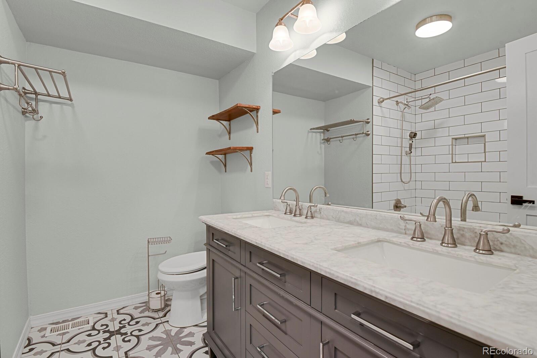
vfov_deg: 70.4
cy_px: 179
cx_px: 268
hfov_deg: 93.3
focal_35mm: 17
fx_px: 254
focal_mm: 17
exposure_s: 1/20
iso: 12800
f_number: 8
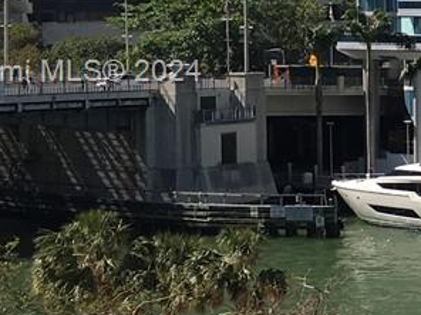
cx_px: 885
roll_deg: +0.6
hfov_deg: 11.2
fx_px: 1909
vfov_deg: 9.4
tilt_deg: -2.4
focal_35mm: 157
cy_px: 74
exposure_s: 1/1166
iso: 25
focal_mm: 4.15
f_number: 2.2
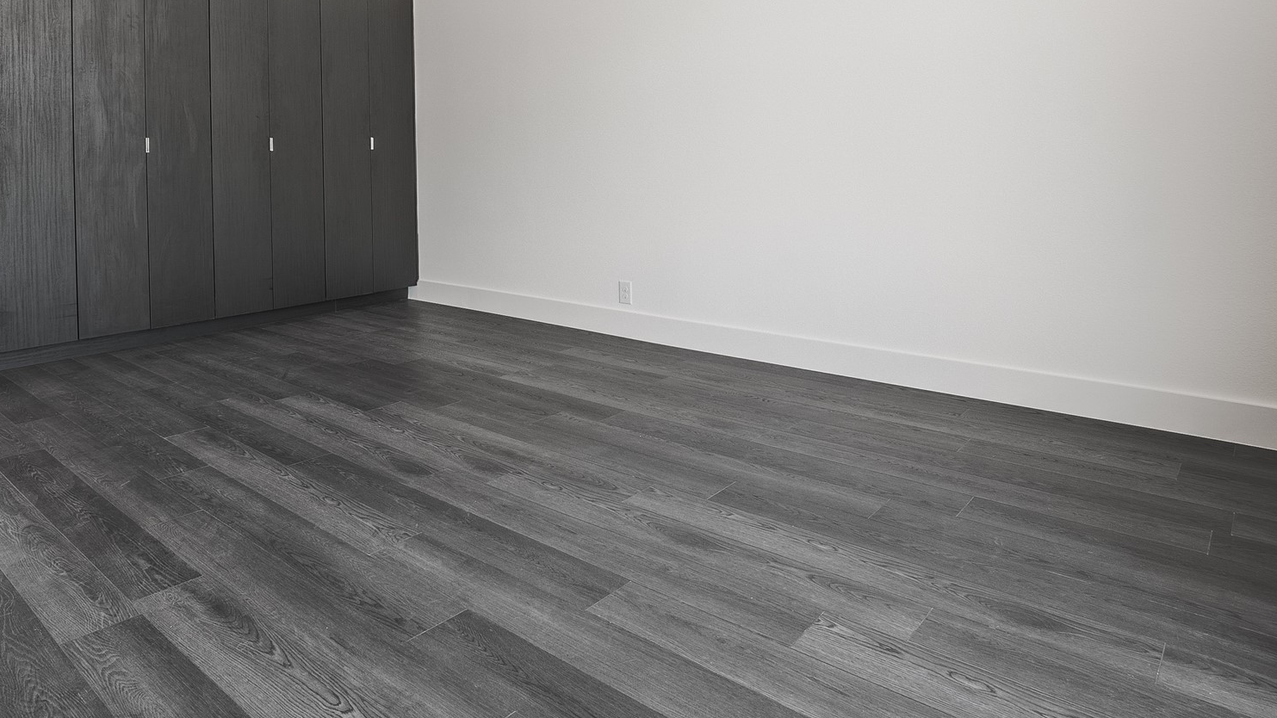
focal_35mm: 23
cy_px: 146
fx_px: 779
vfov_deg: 46.9
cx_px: 486
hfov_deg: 77.4
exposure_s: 1
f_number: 11
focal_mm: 10
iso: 200
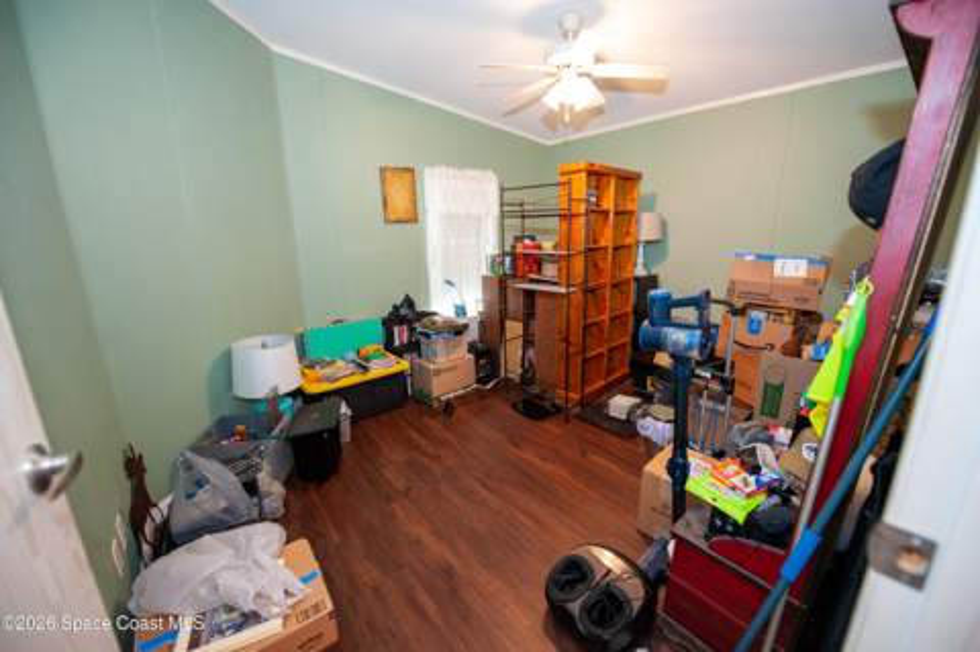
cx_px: 490
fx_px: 381
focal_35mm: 14
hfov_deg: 104.3
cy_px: 326
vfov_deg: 81.1
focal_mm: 14
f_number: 3.2
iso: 1250
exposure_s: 1/80
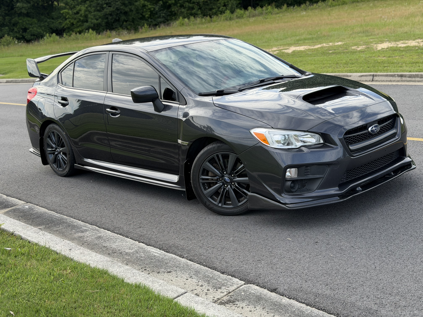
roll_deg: +5.4
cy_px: 158
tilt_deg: -15.6
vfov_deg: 30.3
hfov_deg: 39.7
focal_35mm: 48
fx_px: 587
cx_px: 212
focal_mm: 6.76
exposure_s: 1/1133
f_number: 1.78
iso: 64
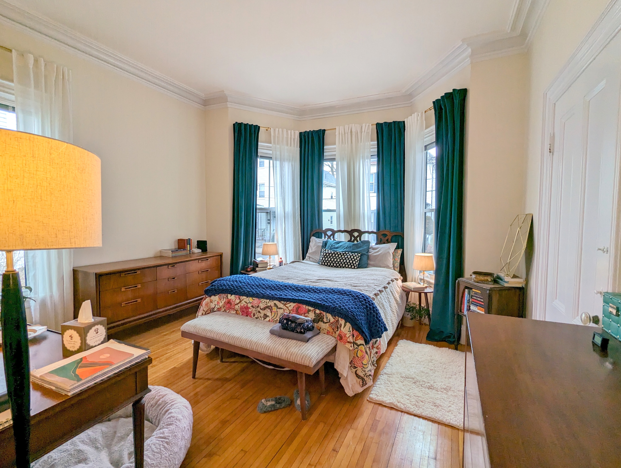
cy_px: 234
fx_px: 287
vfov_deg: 78.2
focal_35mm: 16
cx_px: 310
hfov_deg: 94.4
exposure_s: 1/136
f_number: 2.2
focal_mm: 2.35
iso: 64
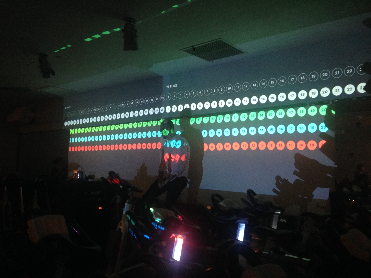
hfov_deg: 55.4
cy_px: 139
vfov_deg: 42.9
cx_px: 186
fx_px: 354
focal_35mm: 33
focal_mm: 4.12
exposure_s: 1/20
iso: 250
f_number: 2.4
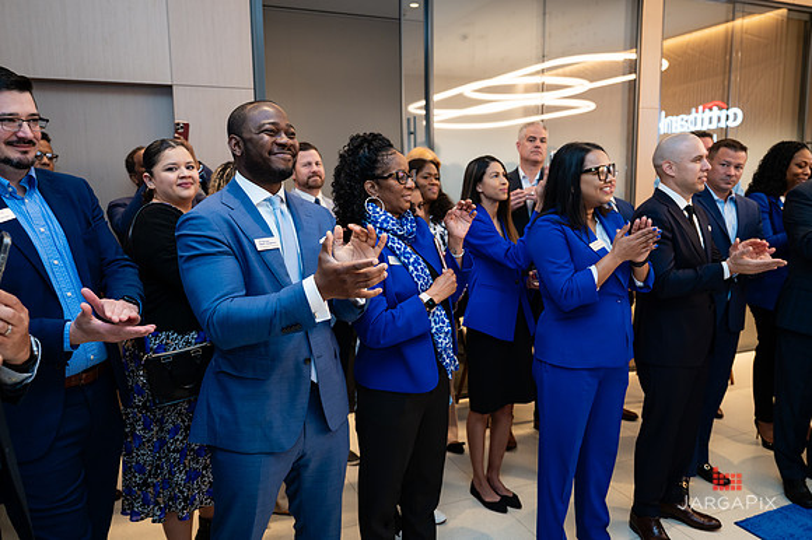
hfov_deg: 65.8
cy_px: 270
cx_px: 406
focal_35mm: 28
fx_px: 628
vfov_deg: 46.6
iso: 500
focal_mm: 27.5
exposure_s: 1/200
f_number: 3.2
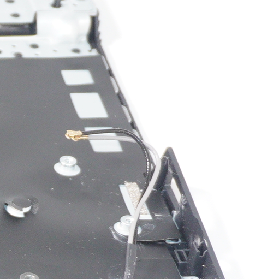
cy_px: 401
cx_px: -484
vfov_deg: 8.8
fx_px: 1778
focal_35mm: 195
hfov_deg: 8.0
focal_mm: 26
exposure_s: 1/80
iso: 500
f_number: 5
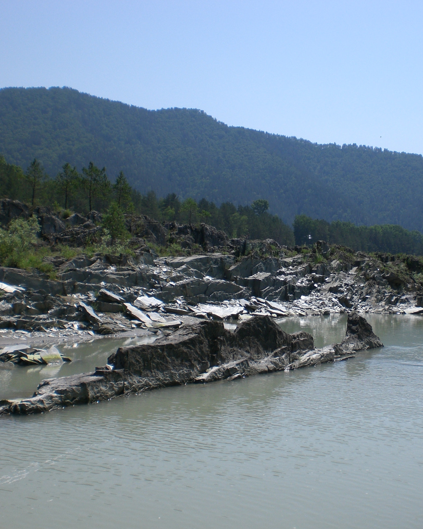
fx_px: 783
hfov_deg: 29.7
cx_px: 319
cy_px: 266
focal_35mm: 50
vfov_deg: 37.3
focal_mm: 6.3
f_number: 4.4
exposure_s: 1/800
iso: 50
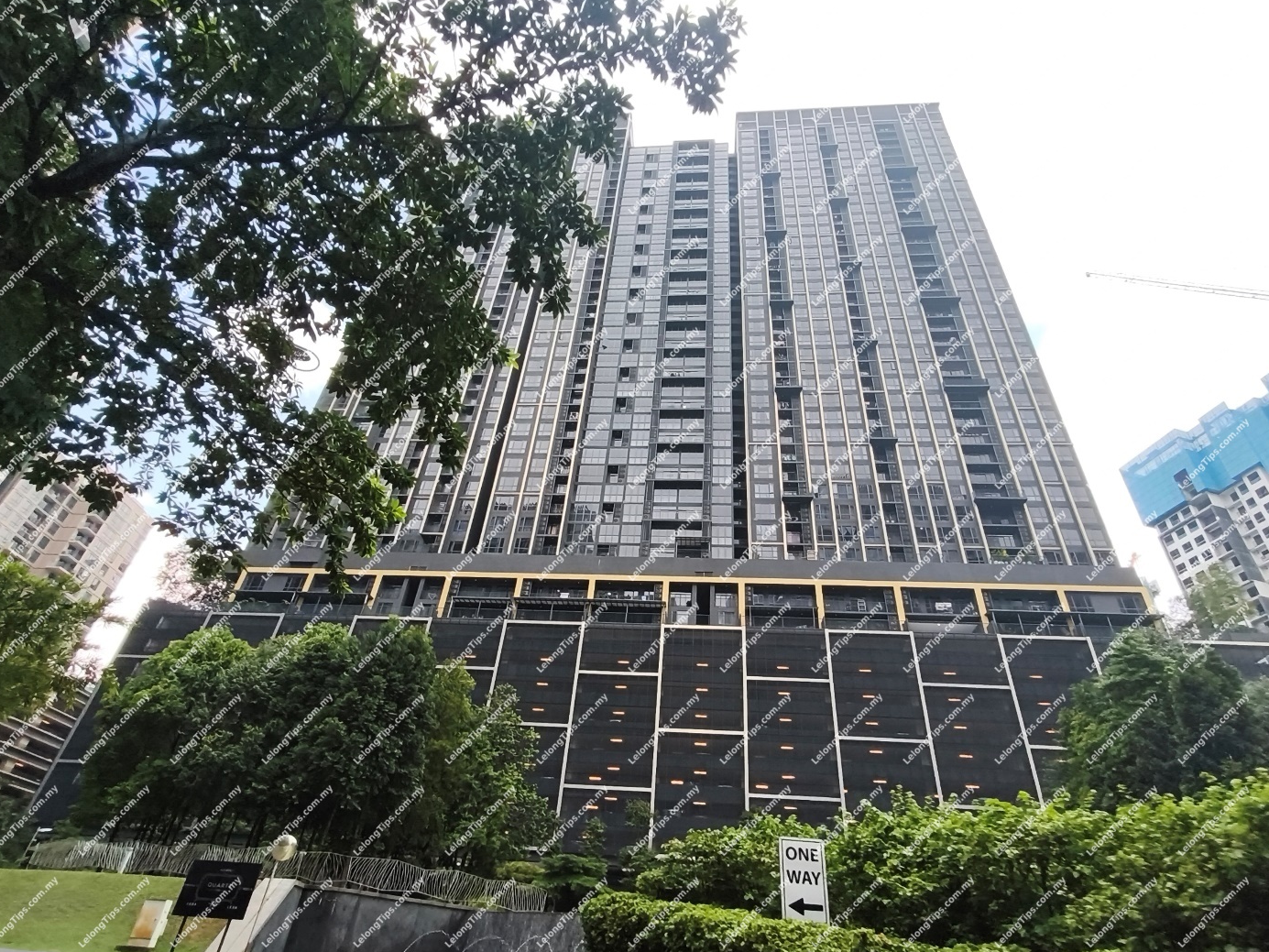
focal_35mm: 16
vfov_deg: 78.1
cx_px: 653
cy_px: 457
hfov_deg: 94.5
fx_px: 587
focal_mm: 1.67
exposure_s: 1/374
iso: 50
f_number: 2.2
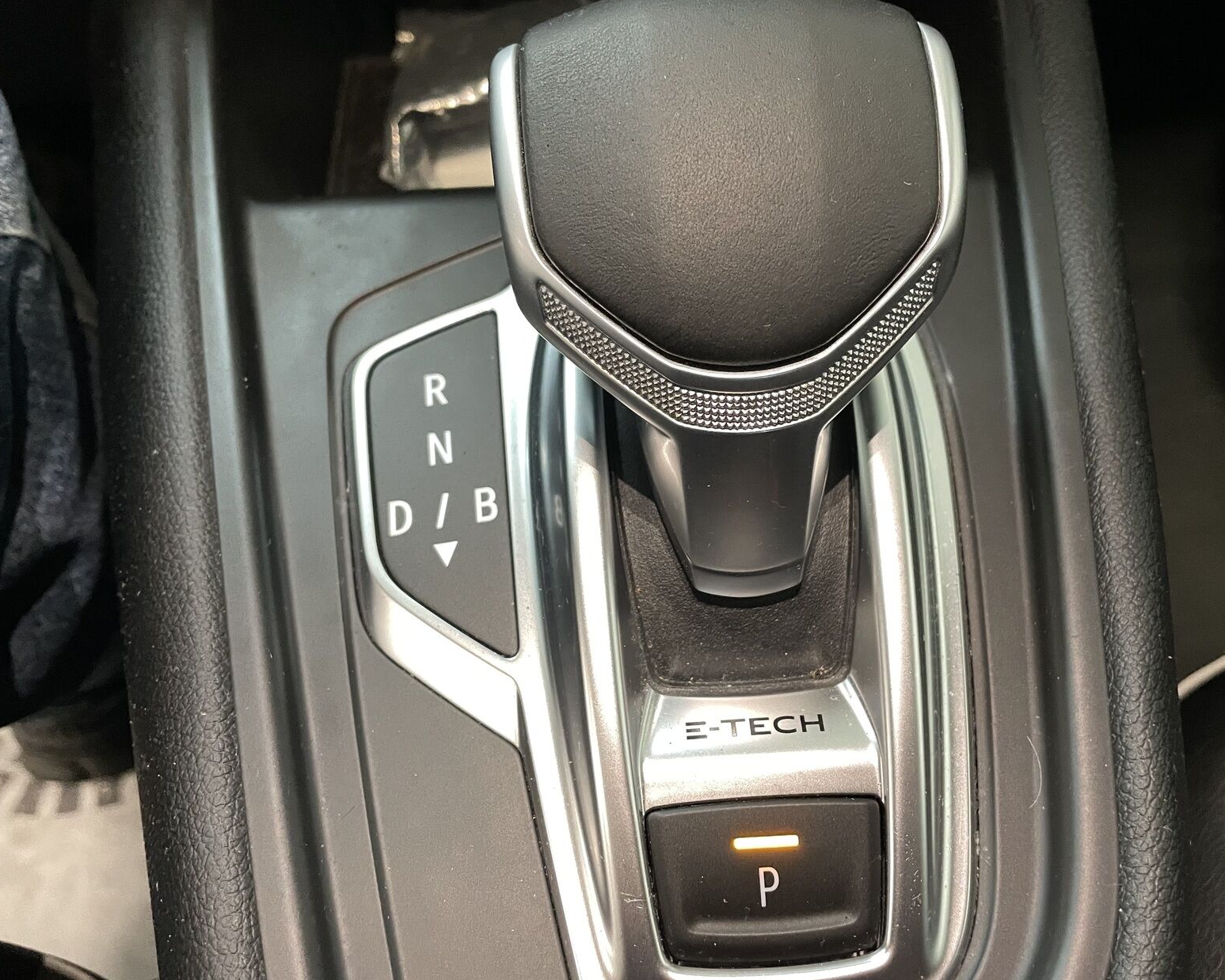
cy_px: 499
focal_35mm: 28
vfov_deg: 51.5
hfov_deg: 62.1
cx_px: 669
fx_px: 1015
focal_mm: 4.2
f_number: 1.6
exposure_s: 1/33
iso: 500
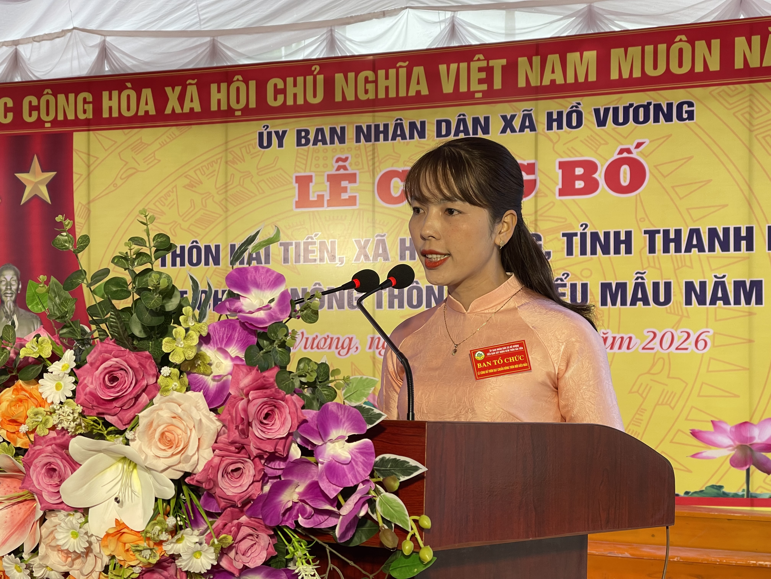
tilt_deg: +1.8
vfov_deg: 22.9
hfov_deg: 30.3
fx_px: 1425
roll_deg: -0.7
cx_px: 386
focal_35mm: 64
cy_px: 290
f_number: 2.2
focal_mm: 7.5
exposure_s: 1/100
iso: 32
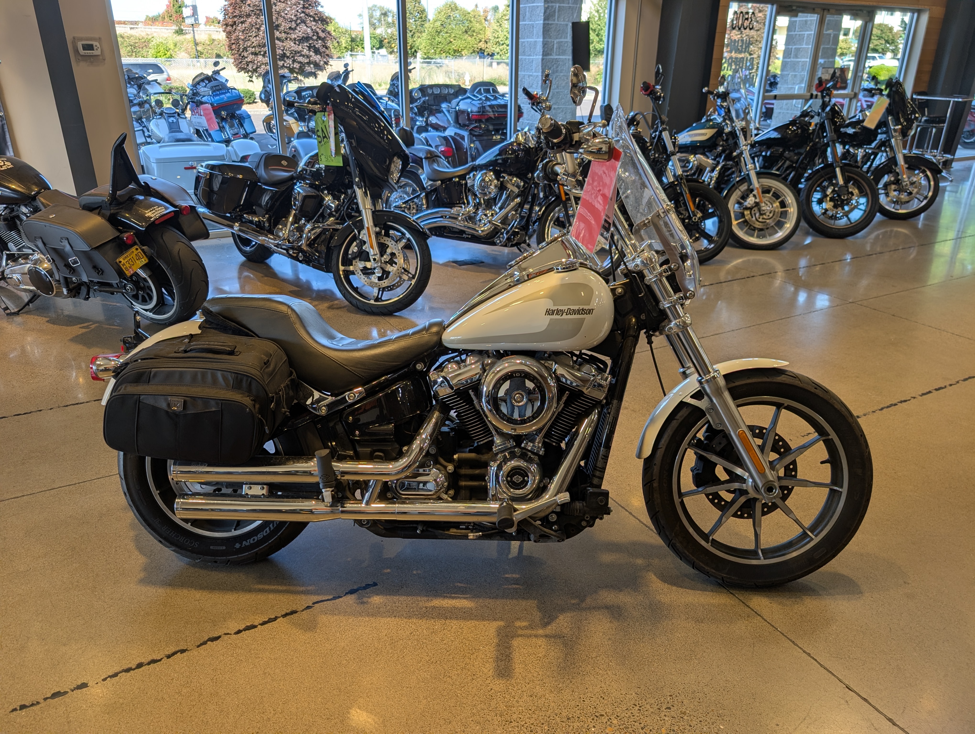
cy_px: 367
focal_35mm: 24
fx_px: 677
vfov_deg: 56.9
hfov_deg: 71.5
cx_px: 488
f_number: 1.68
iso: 19
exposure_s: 1/120
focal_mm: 6.9
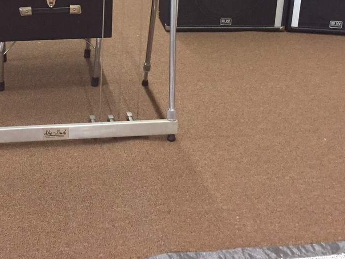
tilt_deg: -20.9
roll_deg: -1.1
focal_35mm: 54
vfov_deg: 26.2
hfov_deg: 35.0
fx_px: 538
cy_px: 25
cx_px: 99
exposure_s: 1/30
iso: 250
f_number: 2.2
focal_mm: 4.15
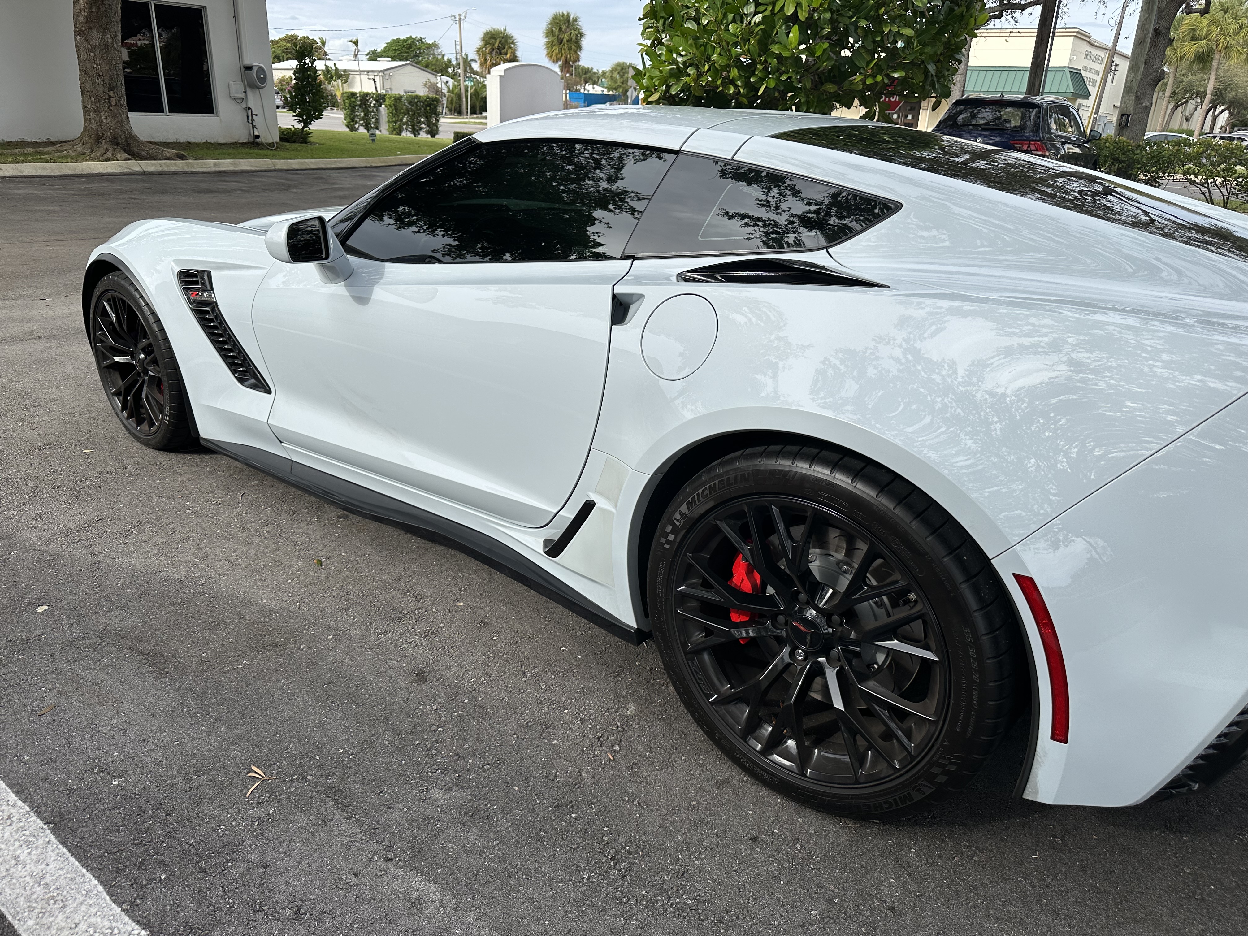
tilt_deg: -21.4
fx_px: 865
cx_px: 624
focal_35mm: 24
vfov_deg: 56.8
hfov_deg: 71.6
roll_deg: -3.1
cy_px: 468
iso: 80
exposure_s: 1/2299
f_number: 1.78
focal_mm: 6.86
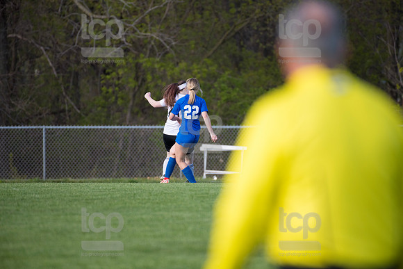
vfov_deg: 2.8
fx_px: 5598
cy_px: 134
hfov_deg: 4.1
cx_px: 202
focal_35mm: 500
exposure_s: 1/1600
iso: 800
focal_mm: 500
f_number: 5.6
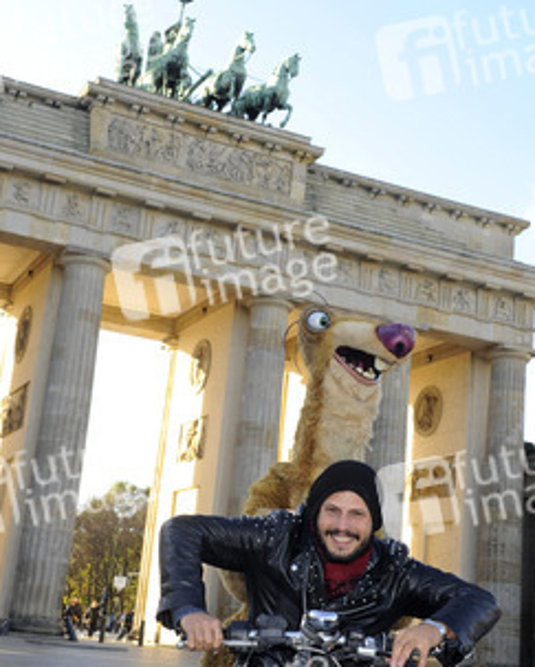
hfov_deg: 29.2
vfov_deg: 35.9
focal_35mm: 52
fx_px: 1028
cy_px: 379
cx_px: 290
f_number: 7.1
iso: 500
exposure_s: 1/250
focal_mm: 42
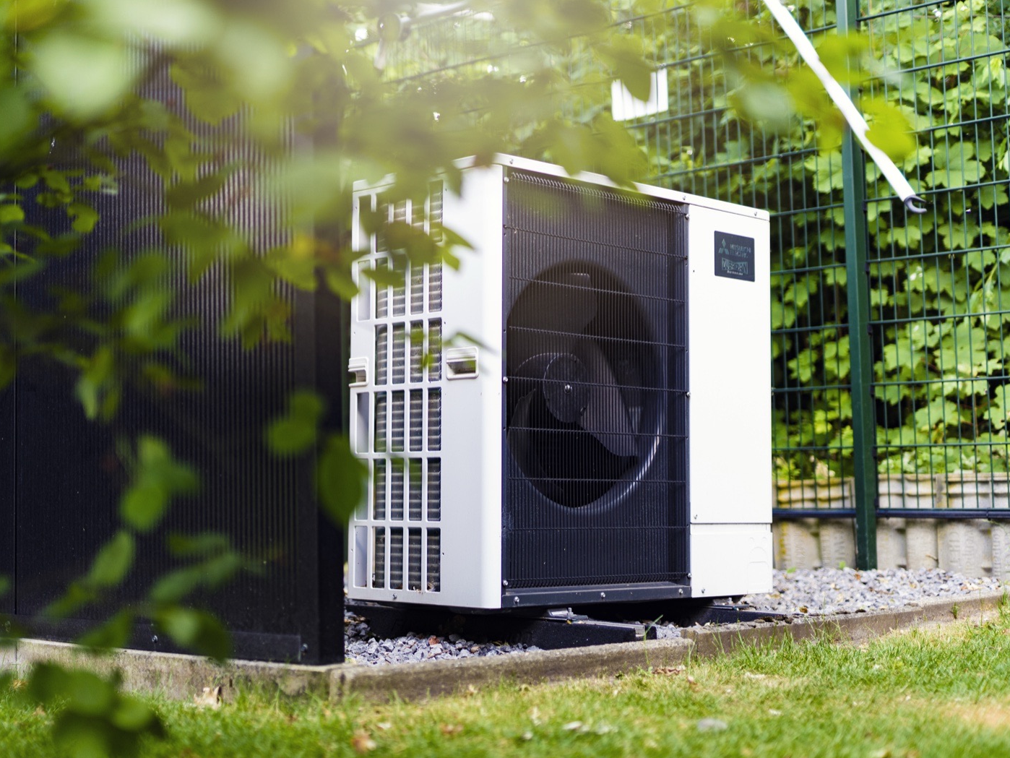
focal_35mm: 55
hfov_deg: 34.9
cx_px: 449
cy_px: 384
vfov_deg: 26.6
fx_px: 1605
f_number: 1.4
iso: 400
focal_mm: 50
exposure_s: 1/1000
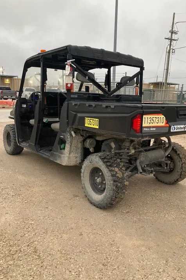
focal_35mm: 30
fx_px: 233
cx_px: 108
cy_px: 141
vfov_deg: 62.0
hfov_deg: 43.4
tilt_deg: -10.2
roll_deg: -1.9
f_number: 1.8
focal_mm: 3.99
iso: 80
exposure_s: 1/66
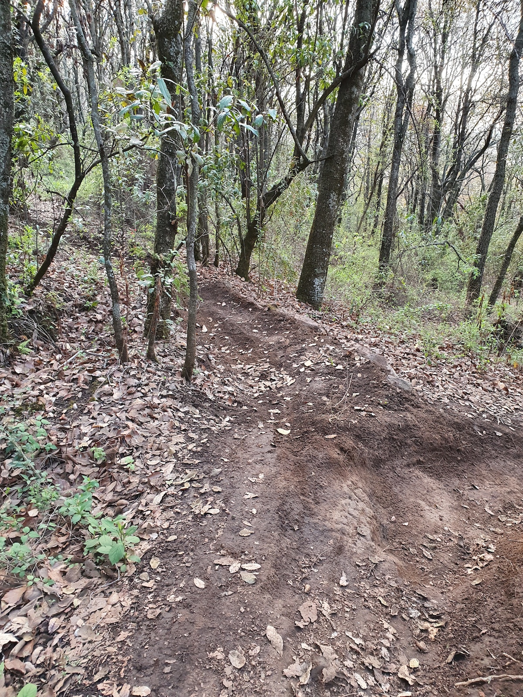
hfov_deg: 53.1
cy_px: 348
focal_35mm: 26
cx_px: 262
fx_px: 524
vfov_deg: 67.3
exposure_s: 1/60
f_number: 2.4
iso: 200
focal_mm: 4.32
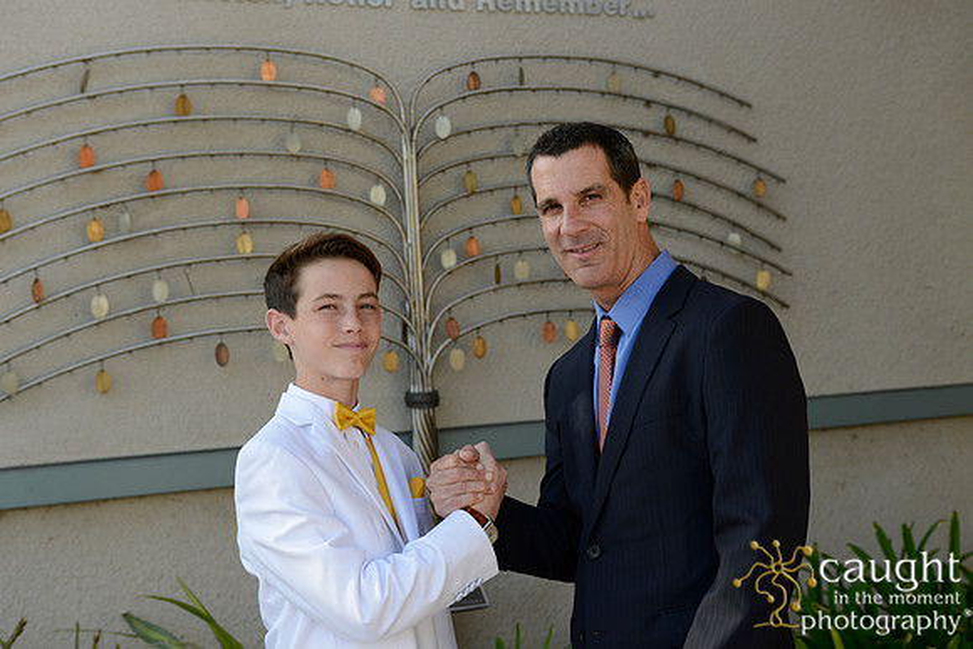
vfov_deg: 21.9
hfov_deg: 32.4
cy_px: 324
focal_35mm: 62
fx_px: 1676
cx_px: 486
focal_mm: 62
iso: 200
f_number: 6.3
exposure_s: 1/160
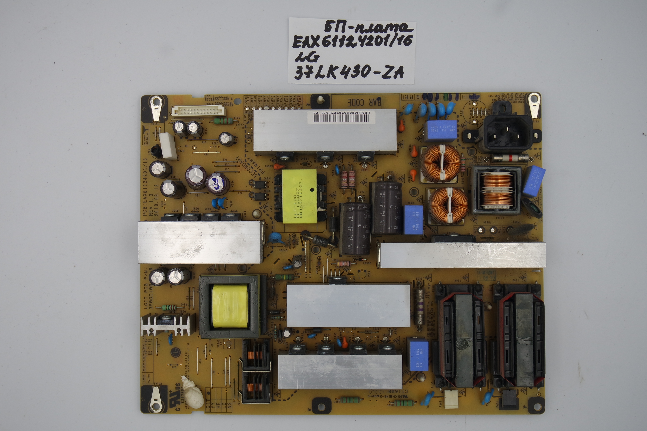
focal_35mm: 45
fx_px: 809
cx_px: 324
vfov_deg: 29.9
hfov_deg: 43.6
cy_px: 216
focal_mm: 17
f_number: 5.6
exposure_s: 1/125
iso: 160
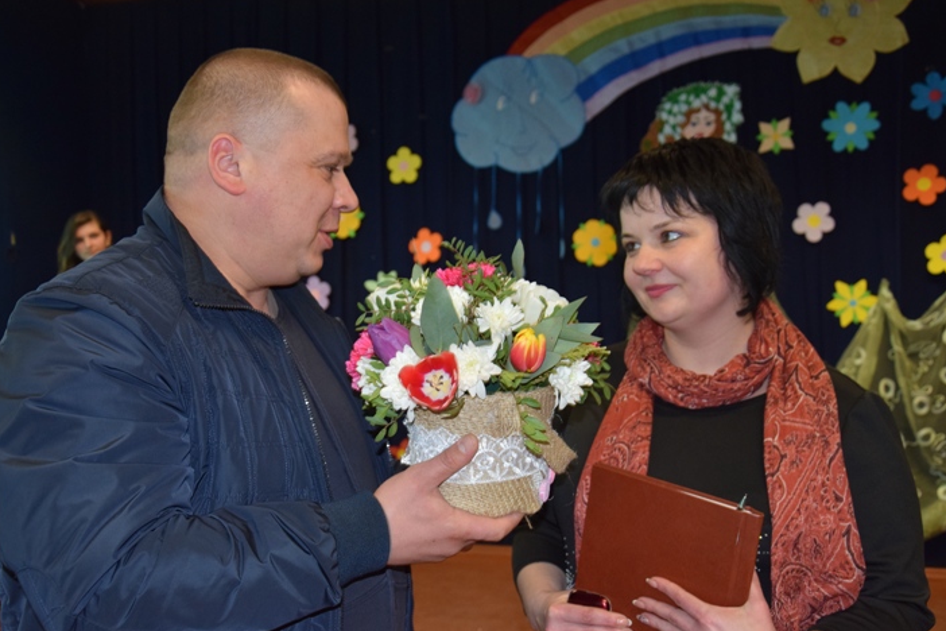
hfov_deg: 48.5
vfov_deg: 33.4
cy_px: 313
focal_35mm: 40
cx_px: 473
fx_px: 1051
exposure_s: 1/60
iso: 800
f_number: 4
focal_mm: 26
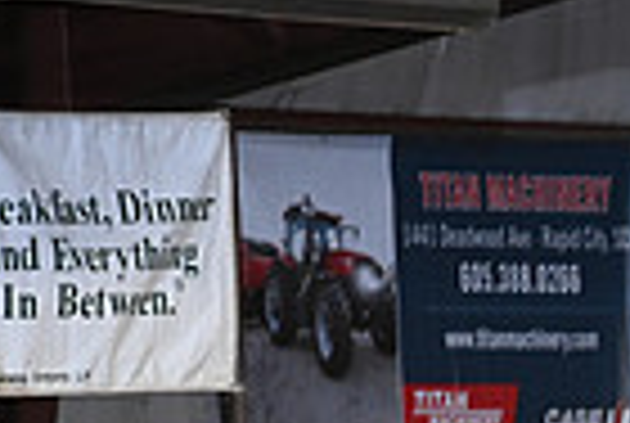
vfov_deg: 1.7
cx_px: 1170
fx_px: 14486
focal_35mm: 826
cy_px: 790
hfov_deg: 2.5
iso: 3200
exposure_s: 1/250
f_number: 2.8
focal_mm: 200
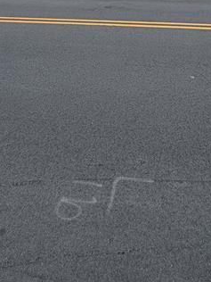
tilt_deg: +2.7
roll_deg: -2.5
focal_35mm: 34
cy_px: -32
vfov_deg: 42.0
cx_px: 142
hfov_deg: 41.2
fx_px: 276
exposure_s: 1/770
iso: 32
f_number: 2.2
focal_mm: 2.22
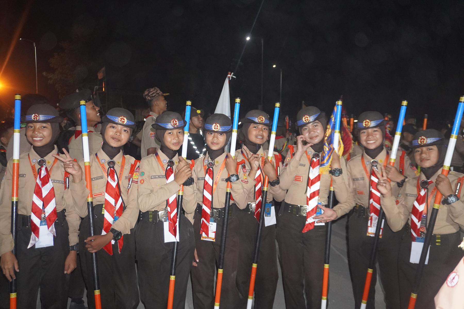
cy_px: 154
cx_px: 232
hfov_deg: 59.5
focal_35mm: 32
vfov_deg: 41.7
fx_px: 406
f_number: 4
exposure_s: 1/60
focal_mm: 21
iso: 3200
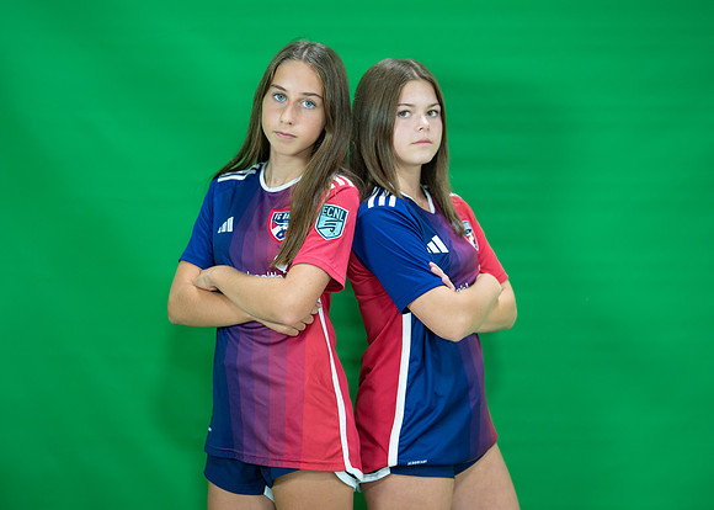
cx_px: 349
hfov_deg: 30.8
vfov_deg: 22.3
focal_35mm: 64
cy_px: 239
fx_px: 1294
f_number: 1.2
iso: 400
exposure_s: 1/500
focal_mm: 50
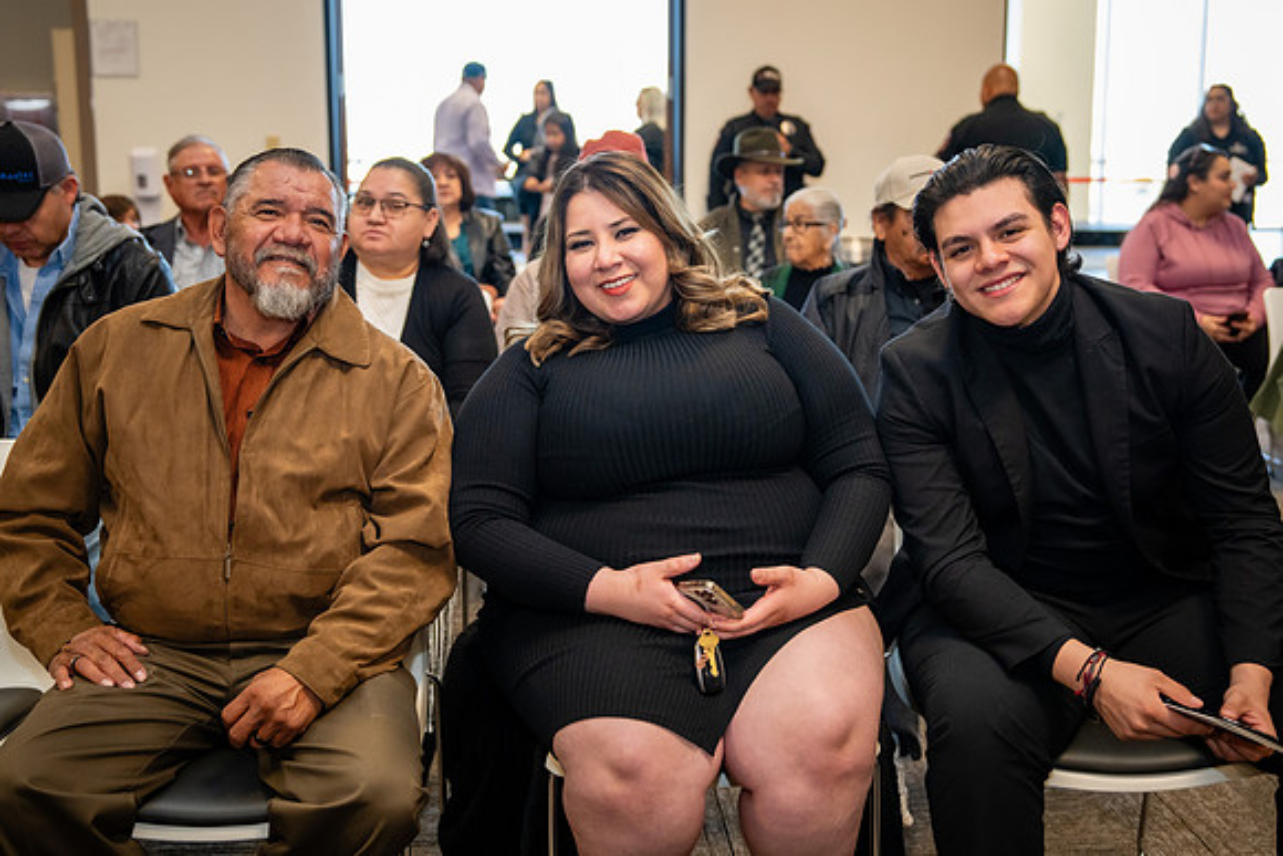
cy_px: 367
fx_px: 1561
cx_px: 661
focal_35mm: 44
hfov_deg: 44.7
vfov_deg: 30.6
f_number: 2.8
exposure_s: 1/160
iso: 1600
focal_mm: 38
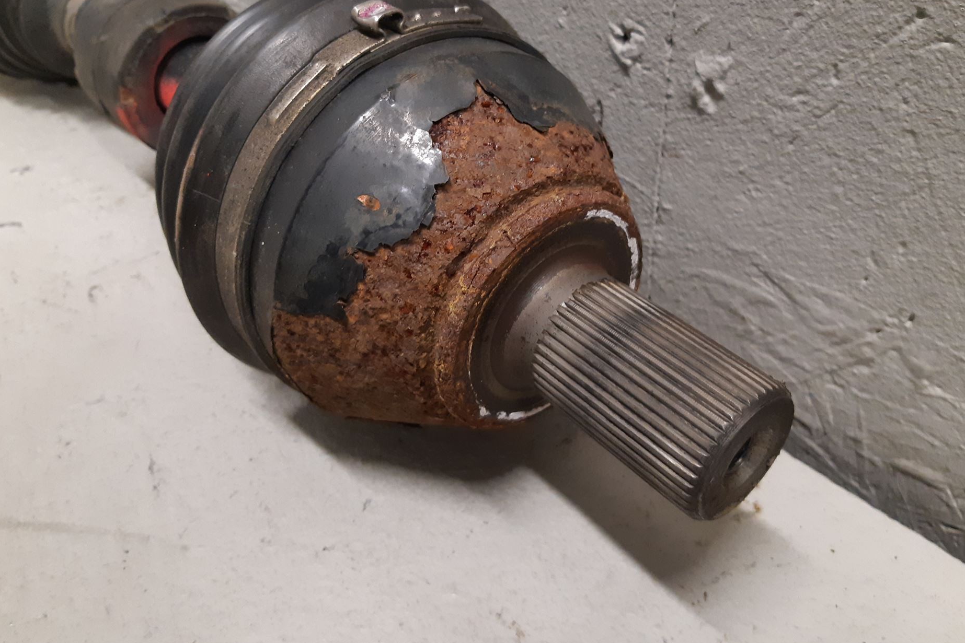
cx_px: 492
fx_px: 804
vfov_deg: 43.4
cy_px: 258
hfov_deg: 61.9
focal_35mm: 30
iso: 250
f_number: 1.7
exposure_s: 1/50
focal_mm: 3.93
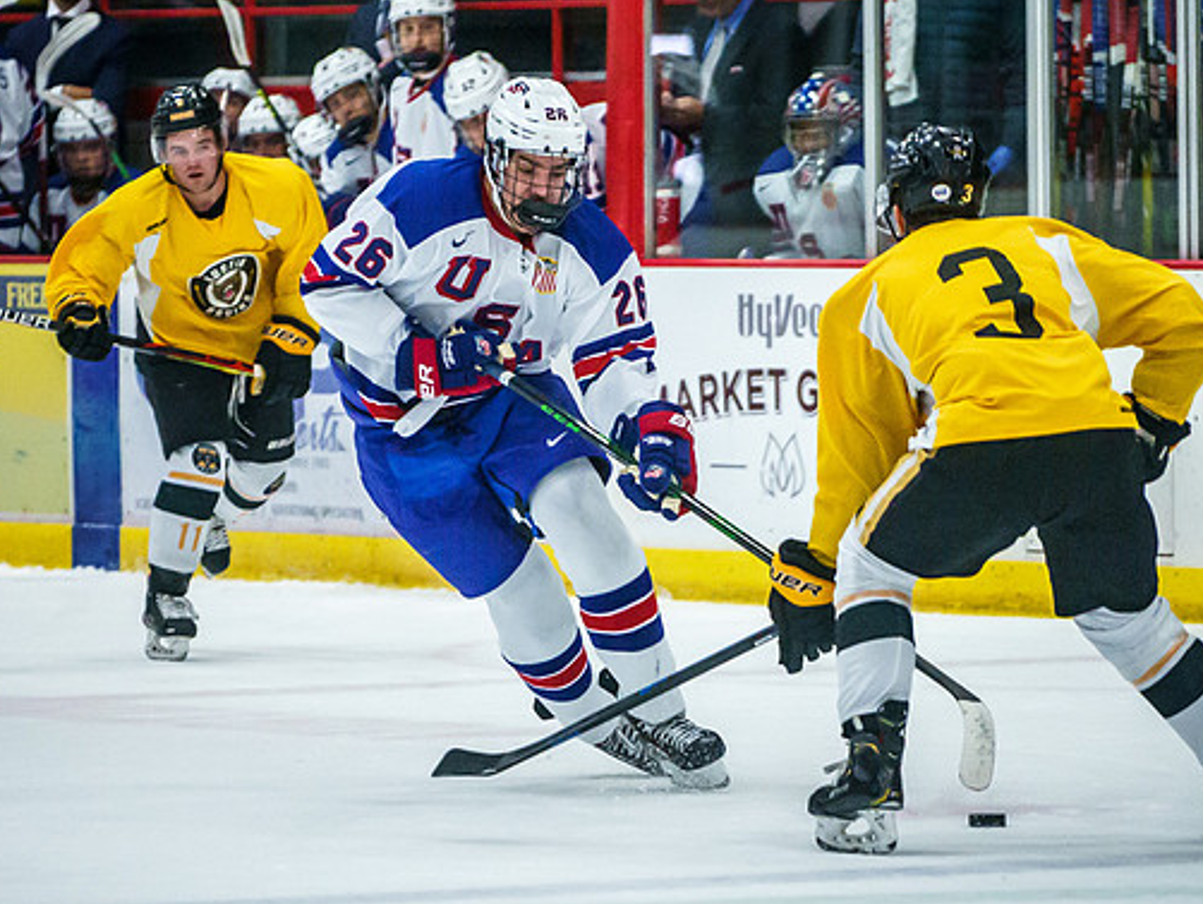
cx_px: 482
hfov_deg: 5.2
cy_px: 419
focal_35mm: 380
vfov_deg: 3.9
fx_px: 13212
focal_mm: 200
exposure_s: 1/1250
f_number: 4
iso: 12800
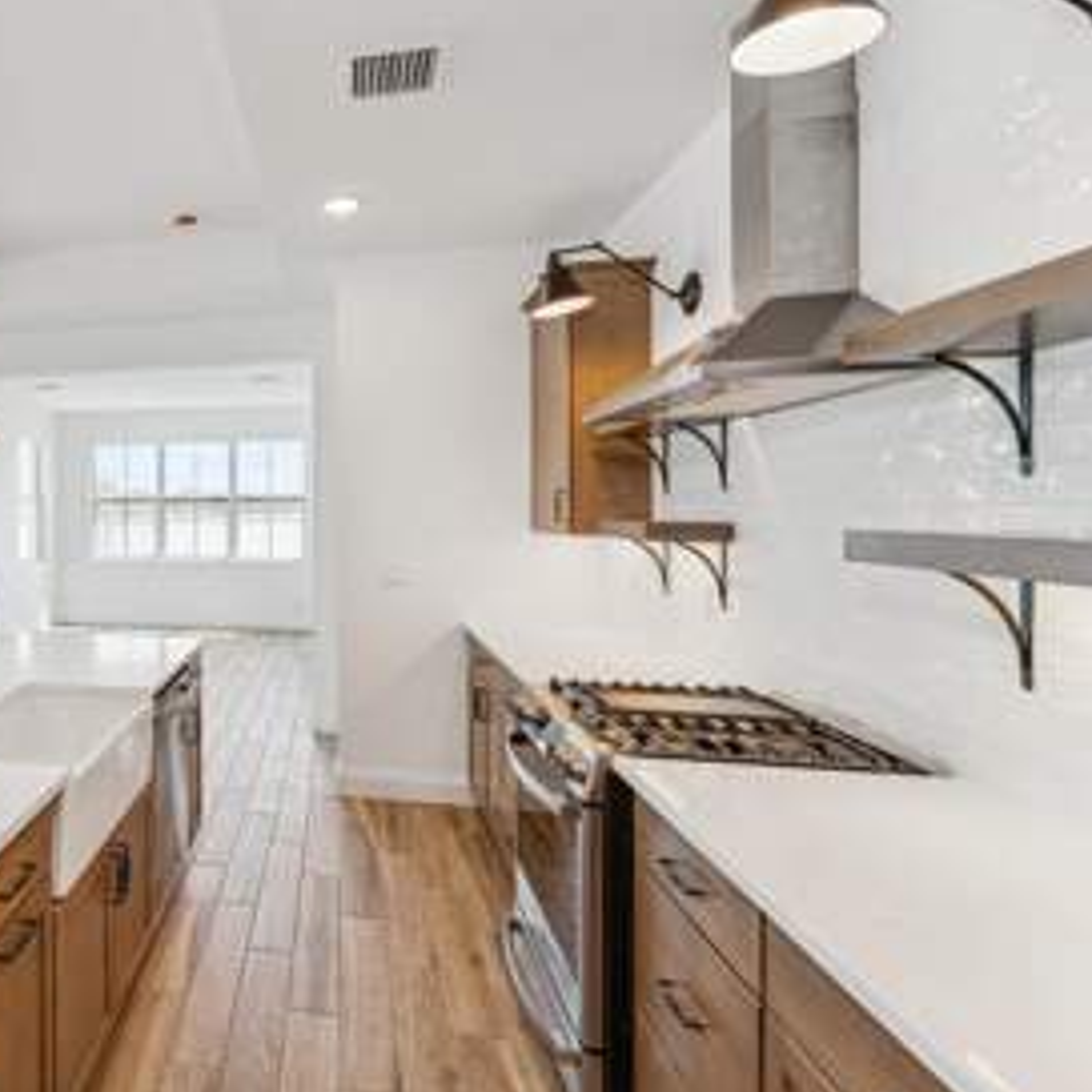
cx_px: 132
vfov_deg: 72.0
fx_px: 749
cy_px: 492
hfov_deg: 62.0
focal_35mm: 21
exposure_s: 1/10
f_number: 8
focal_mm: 14
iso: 160
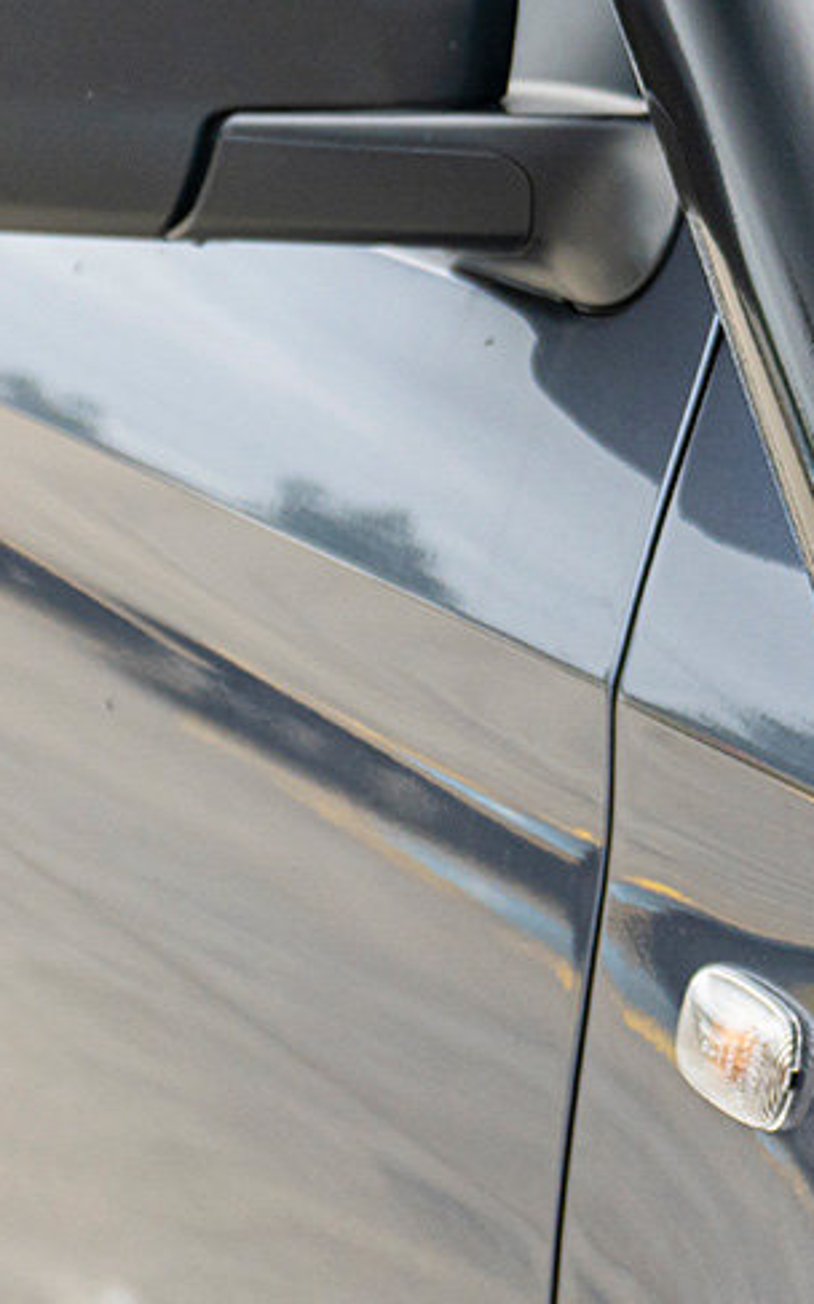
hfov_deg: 11.2
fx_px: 4014
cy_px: -24
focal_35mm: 113
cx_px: 1181
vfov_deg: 18.0
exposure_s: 1/160
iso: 320
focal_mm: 30
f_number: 4
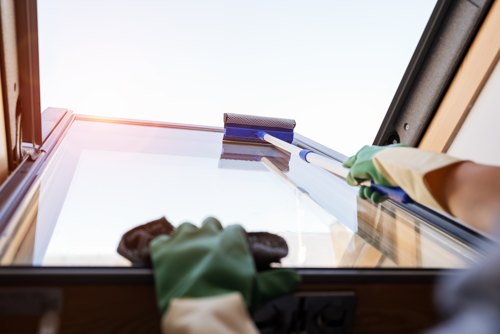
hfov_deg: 54.4
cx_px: 250
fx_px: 486
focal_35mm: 35
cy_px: 167
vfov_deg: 37.9
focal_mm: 35
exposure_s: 1/100
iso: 100
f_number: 4
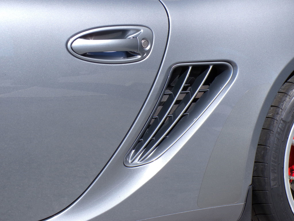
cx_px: 147
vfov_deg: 26.1
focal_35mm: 56
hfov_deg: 34.3
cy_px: 110
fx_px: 476
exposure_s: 1/400
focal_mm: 10.1
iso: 100
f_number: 5.5
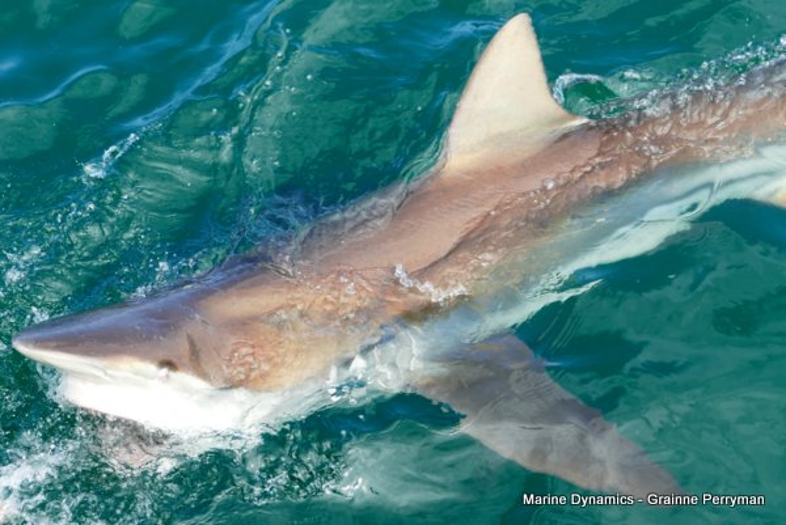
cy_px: 262
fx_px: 1049
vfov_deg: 28.1
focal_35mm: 48
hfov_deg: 41.1
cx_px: 393
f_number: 3.3
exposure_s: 1/400
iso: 125
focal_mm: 17.54
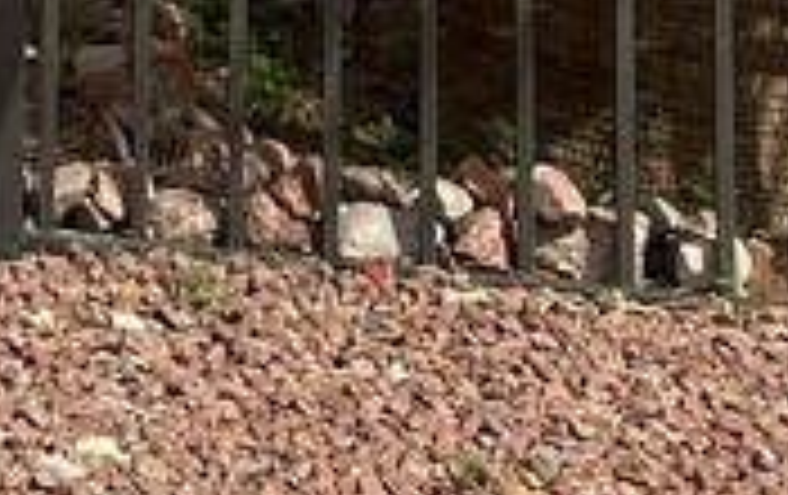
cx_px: -743
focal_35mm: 161
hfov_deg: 11.7
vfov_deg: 7.0
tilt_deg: +7.9
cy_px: -1156
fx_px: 3463
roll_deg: -1.7
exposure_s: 1/6993
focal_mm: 5.7
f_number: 1.5
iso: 50
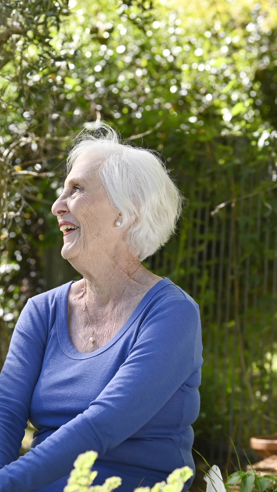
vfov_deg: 11.4
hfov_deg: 6.4
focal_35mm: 189
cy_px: 299
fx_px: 2468
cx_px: 13
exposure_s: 1/400
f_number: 5
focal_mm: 90
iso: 200
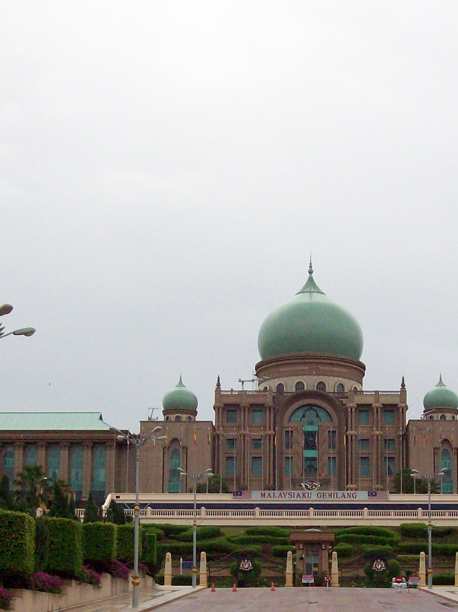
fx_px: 1147
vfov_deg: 29.1
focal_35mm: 65
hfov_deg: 22.5
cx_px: 303
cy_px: 496
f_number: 4.8
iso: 140
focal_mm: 6
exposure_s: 1/1205
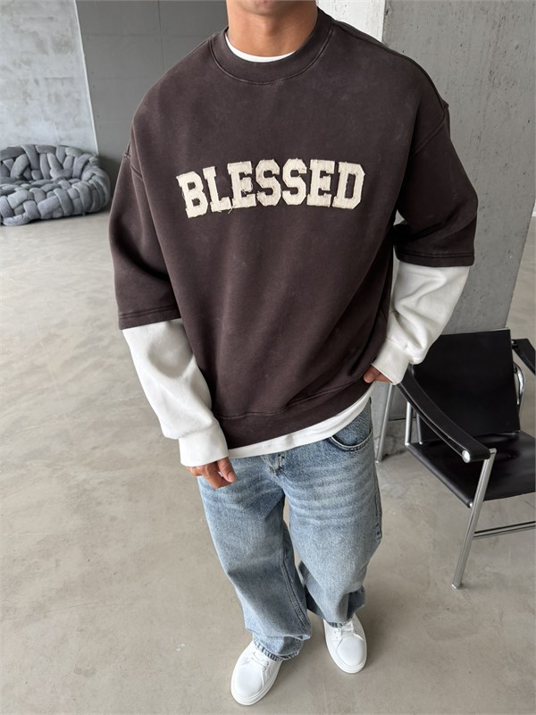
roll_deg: -0.2
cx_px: 268
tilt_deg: -28.0
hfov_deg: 56.8
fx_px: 495
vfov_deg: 71.6
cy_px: 358
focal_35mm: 24
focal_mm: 6.76
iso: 200
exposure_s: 1/121
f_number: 1.78
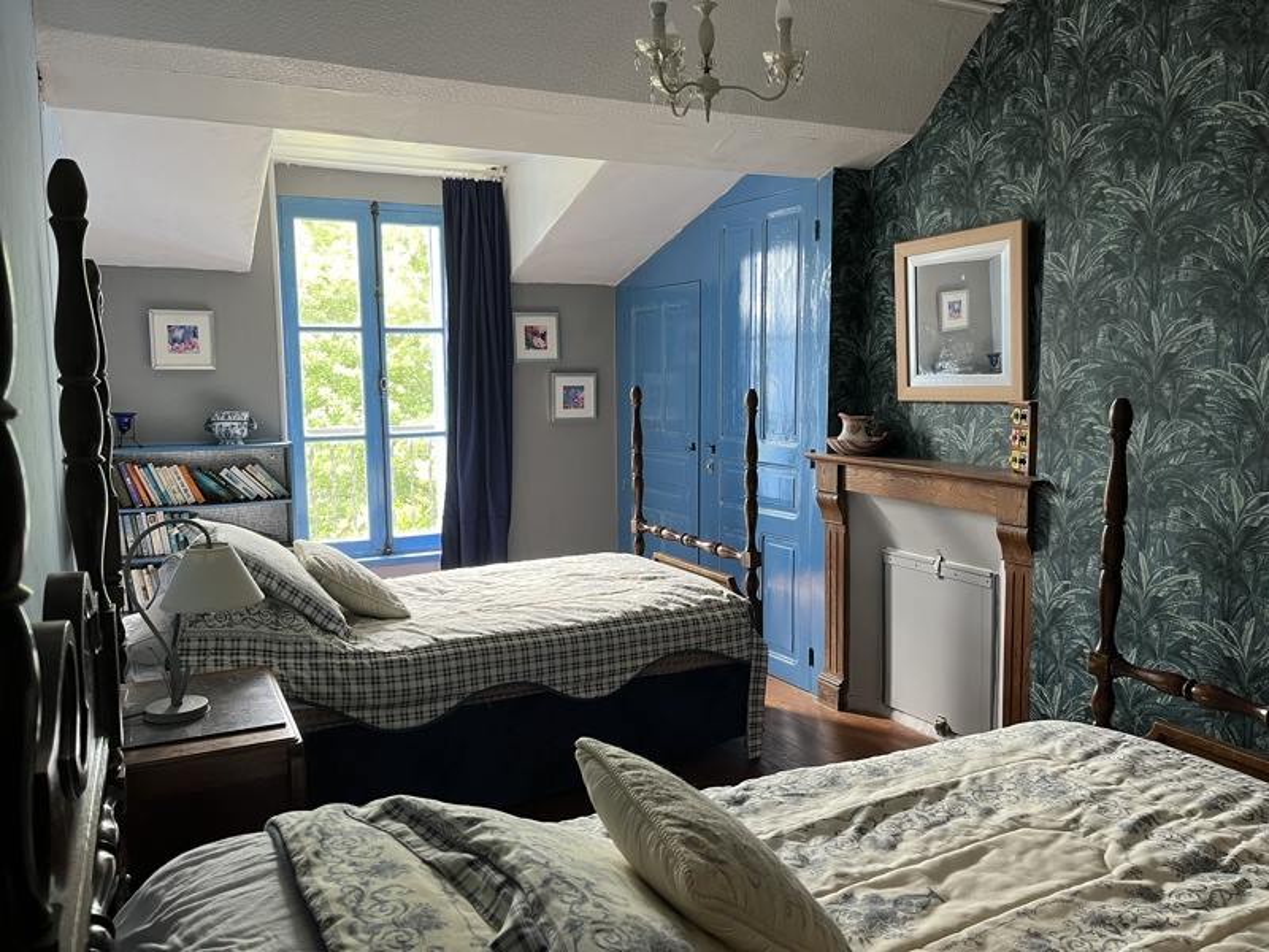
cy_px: 476
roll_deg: +0.2
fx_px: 953
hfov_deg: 67.3
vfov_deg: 53.1
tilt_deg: -6.3
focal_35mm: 26
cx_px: 634
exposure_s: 1/60
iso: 160
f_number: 1.6
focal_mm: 5.1
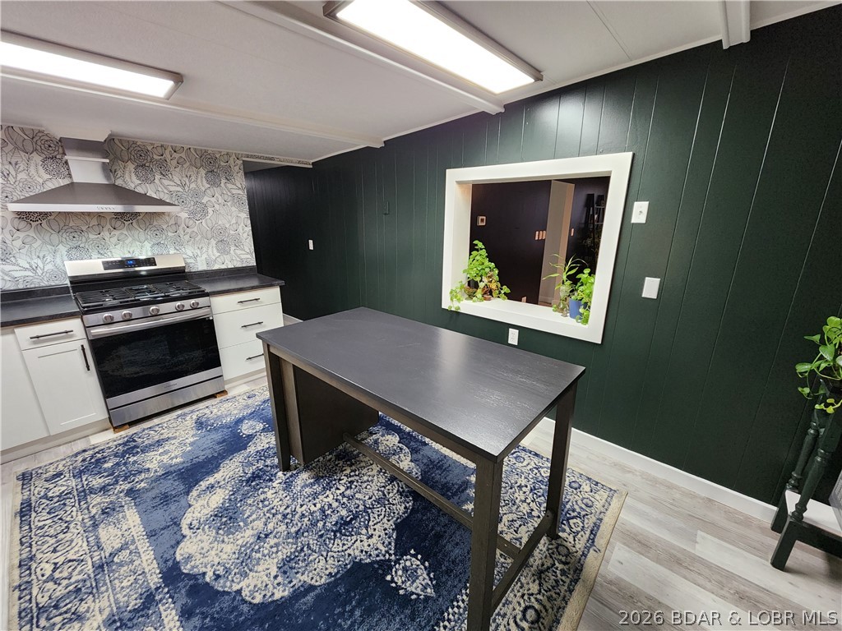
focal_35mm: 13
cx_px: 421
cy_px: 316
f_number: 2.2
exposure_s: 1/60
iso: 400
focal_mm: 2.2
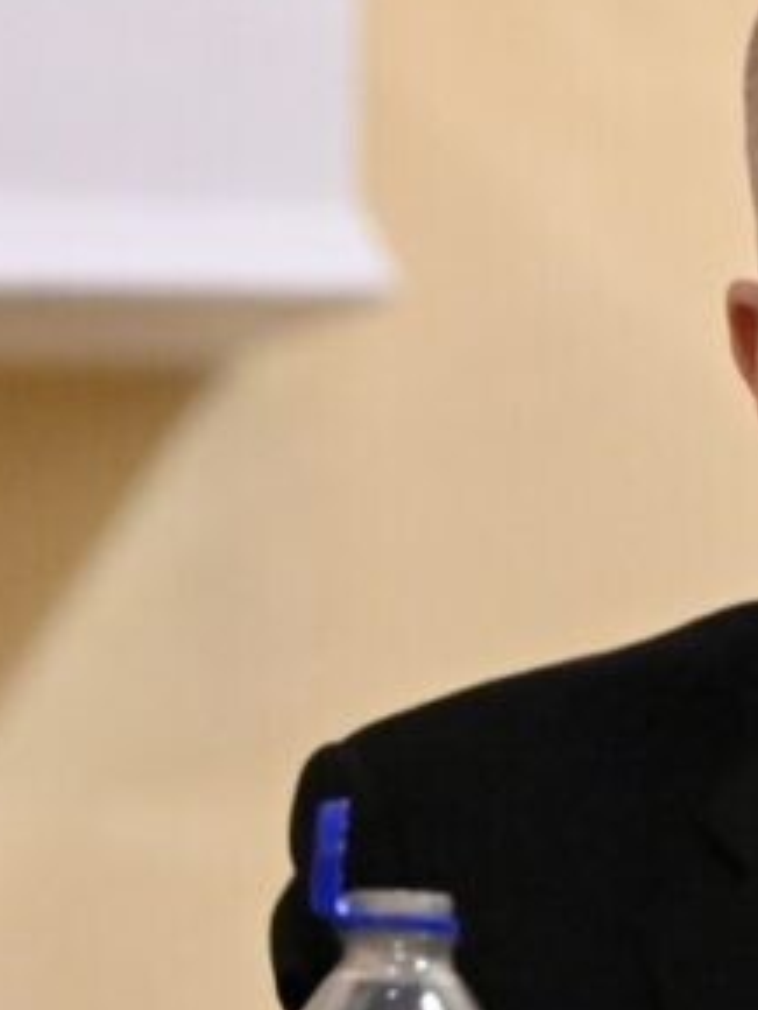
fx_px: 20277
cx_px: 1191
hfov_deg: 2.1
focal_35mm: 695
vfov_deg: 2.9
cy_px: 486
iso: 6400
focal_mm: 200
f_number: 2.8
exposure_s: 1/250
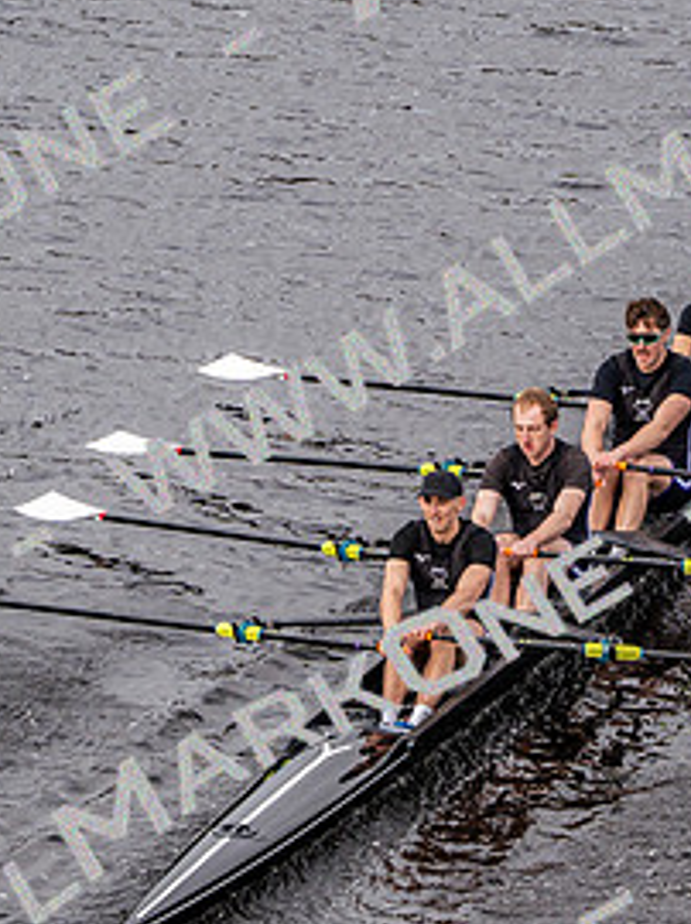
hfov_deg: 3.3
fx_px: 12129
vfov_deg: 4.4
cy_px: 525
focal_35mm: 455
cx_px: 530
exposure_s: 1/2000
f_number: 2.8
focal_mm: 147
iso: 250
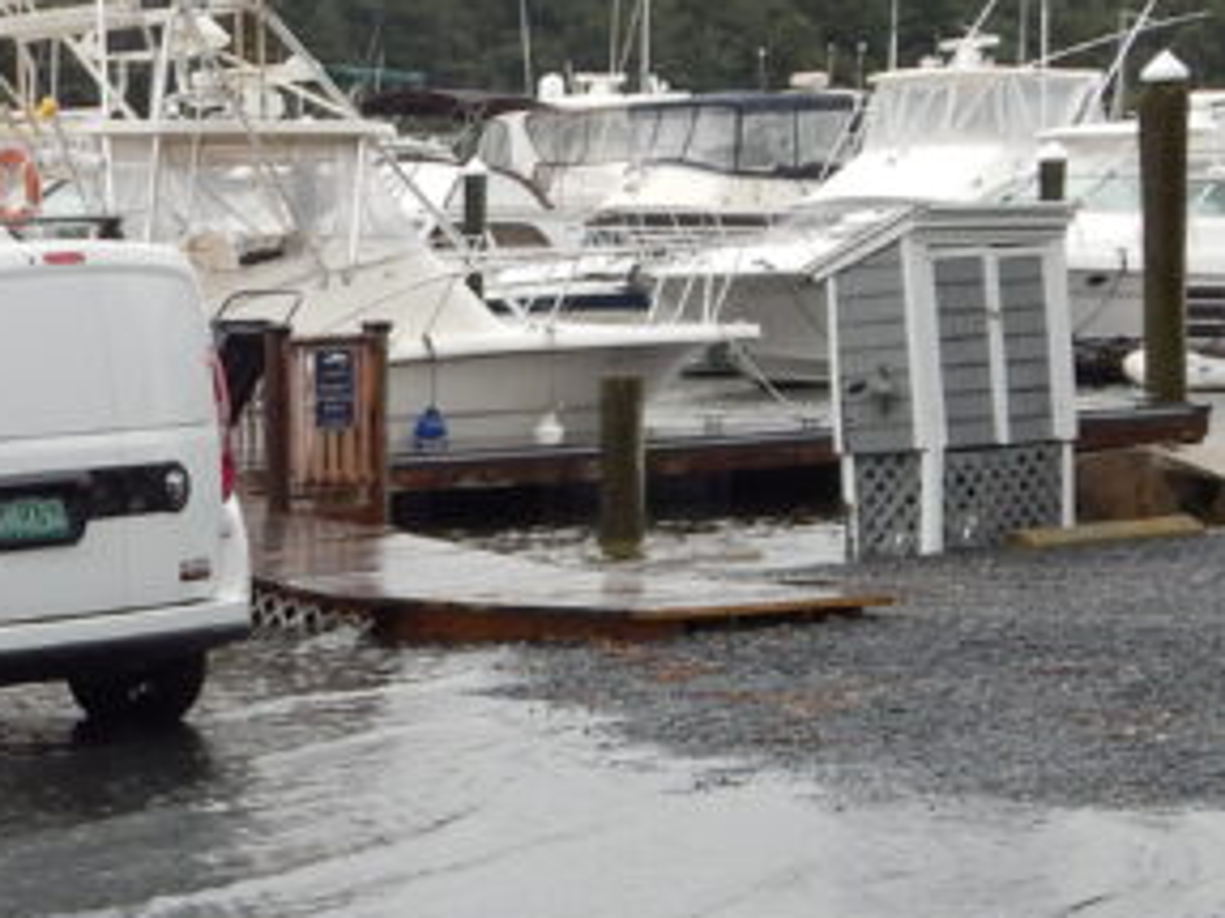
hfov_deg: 15.1
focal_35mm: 125
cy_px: 743
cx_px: -367
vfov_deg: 11.8
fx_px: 4422
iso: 125
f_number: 3.3
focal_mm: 6.1
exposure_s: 1/320
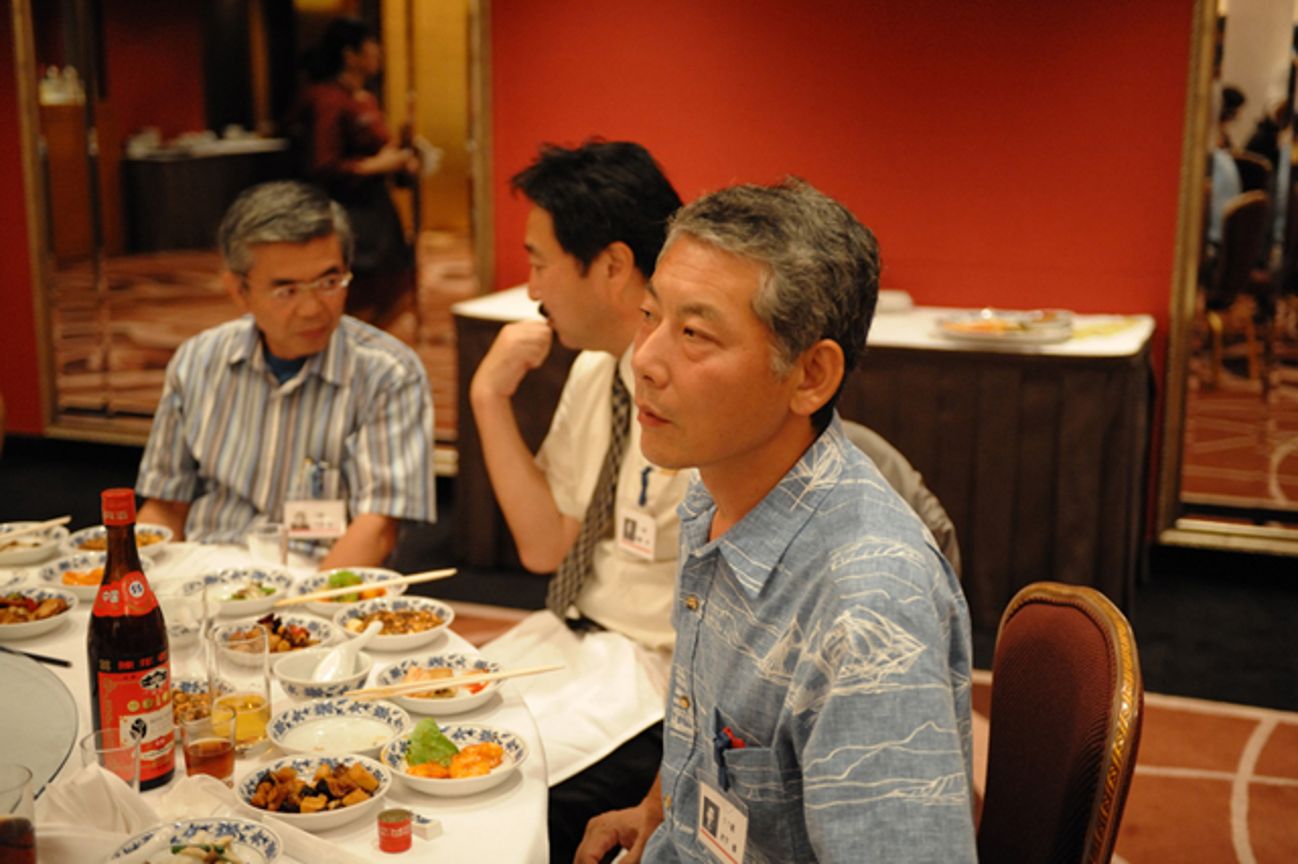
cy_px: 432
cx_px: 649
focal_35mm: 48
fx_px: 1730
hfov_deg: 41.1
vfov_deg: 28.0
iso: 4000
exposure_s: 1/125
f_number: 2.8
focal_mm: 48
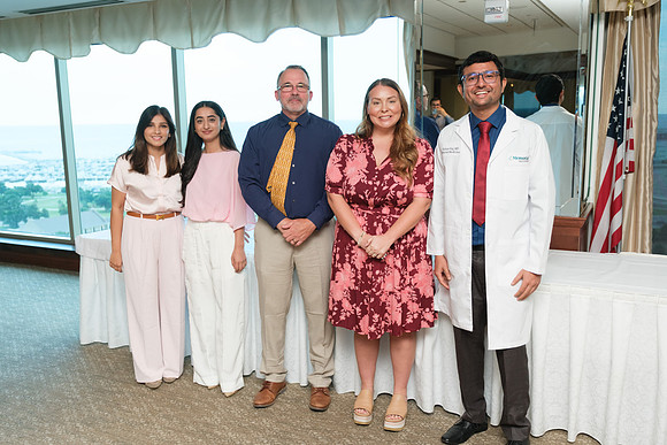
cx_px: 334
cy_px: 222
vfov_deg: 41.1
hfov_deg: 58.7
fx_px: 593
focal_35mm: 32
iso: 640
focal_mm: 21.3
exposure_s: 1/125
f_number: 2.8
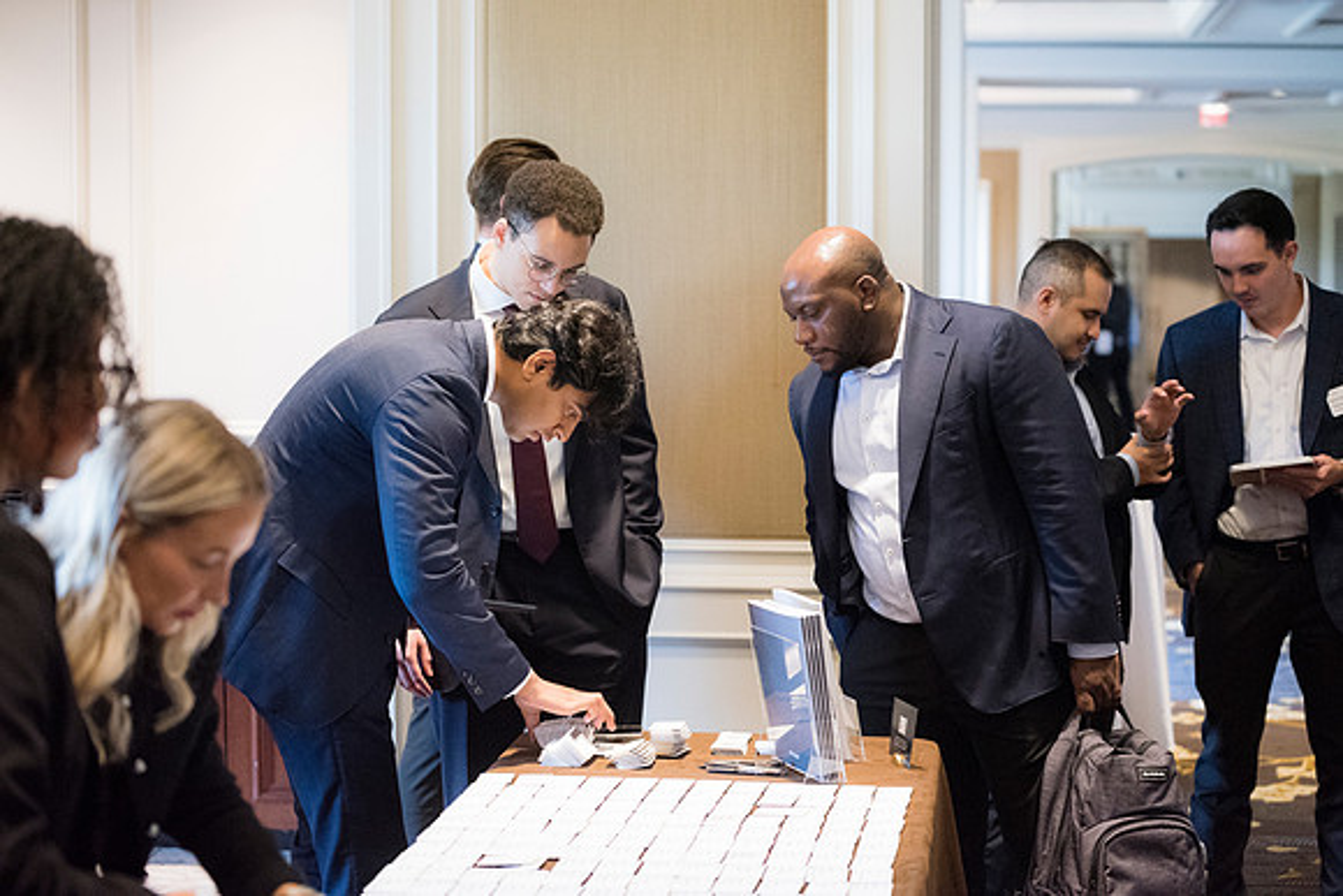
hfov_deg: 28.8
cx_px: 672
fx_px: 2612
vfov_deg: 19.5
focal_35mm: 70
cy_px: 448
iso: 6400
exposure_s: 1/125
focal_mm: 70
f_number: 2.8
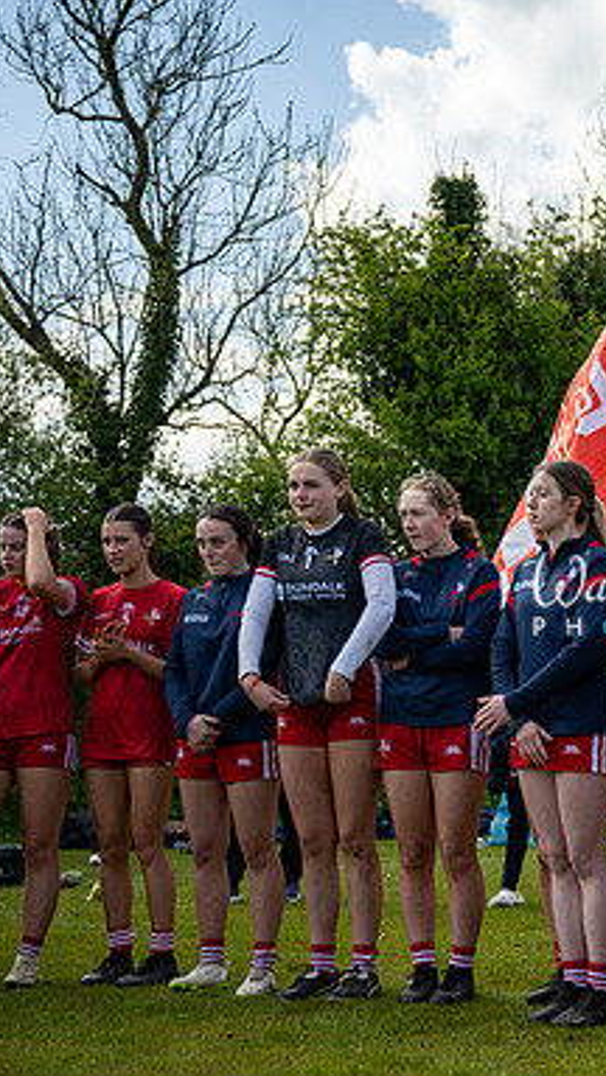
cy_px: 539
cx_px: 715
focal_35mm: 76
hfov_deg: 15.4
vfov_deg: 27.9
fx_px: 2171
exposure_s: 1/1600
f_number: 2.8
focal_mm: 48
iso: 100
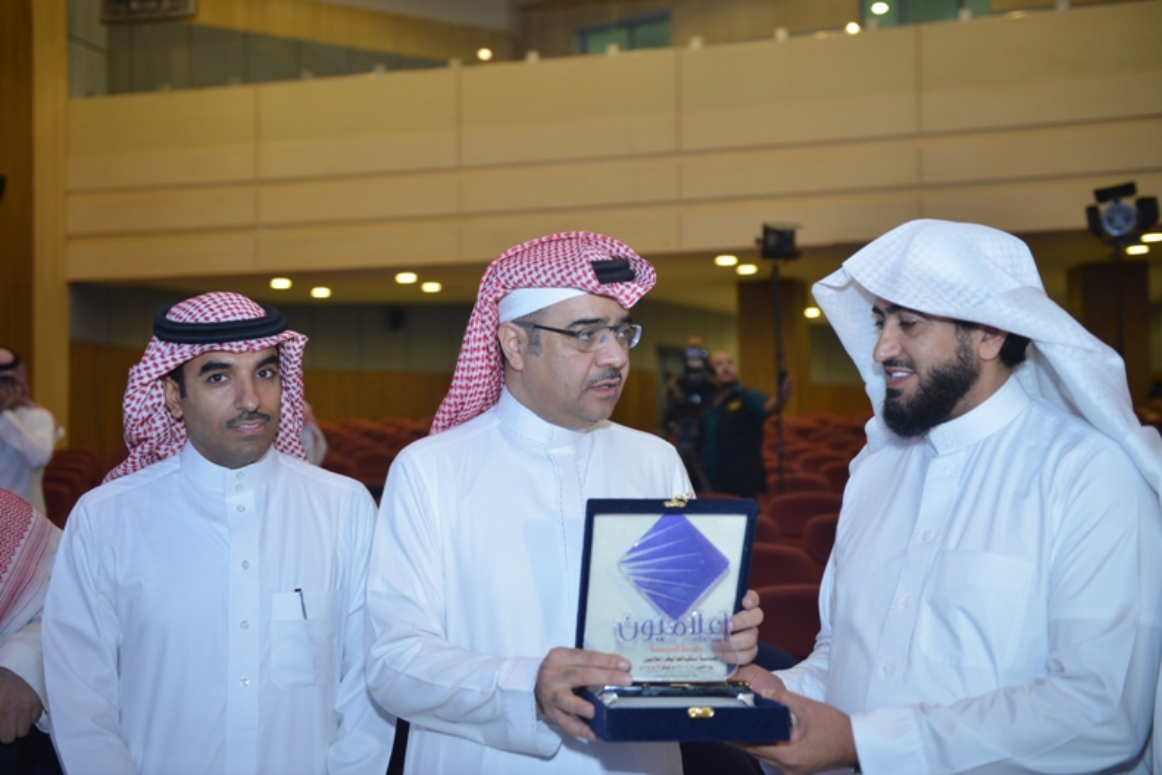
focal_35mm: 45
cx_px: 581
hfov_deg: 43.6
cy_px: 388
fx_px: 1453
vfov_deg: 29.9
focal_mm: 45
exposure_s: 1/160
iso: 640
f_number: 3.2
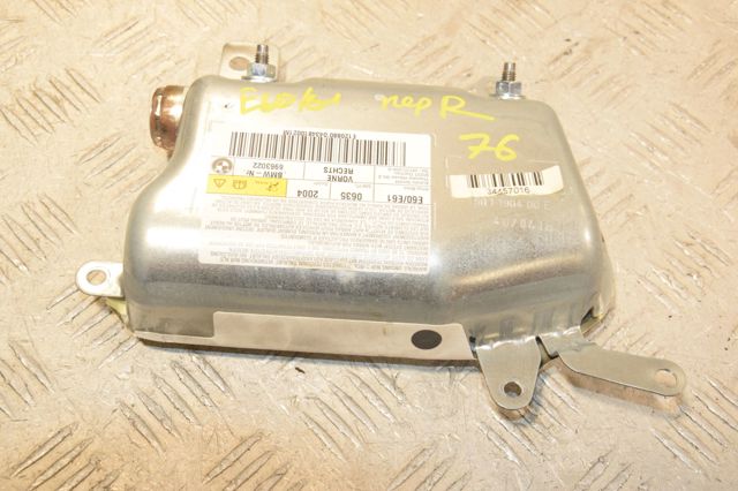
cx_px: 369
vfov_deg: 25.7
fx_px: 1076
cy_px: 246
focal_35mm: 52
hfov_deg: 37.9
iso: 1600
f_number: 9
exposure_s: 1/200
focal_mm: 35
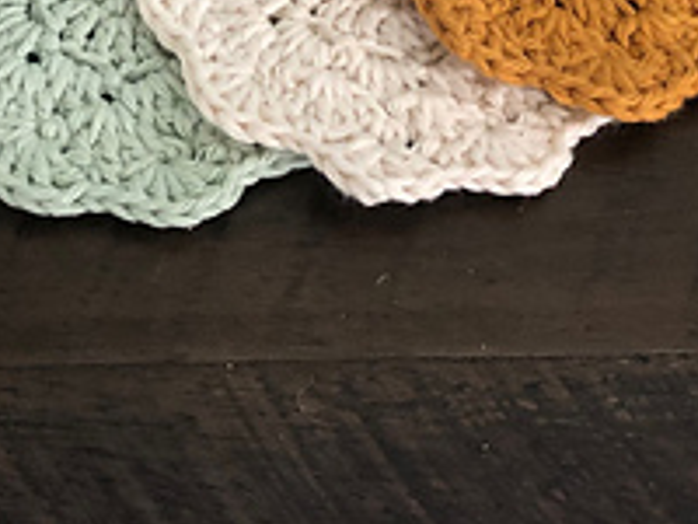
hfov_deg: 27.0
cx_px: 98
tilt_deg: -50.7
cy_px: -121
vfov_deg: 19.6
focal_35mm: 70
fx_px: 1411
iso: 100
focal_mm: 3.99
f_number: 1.8
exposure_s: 1/13
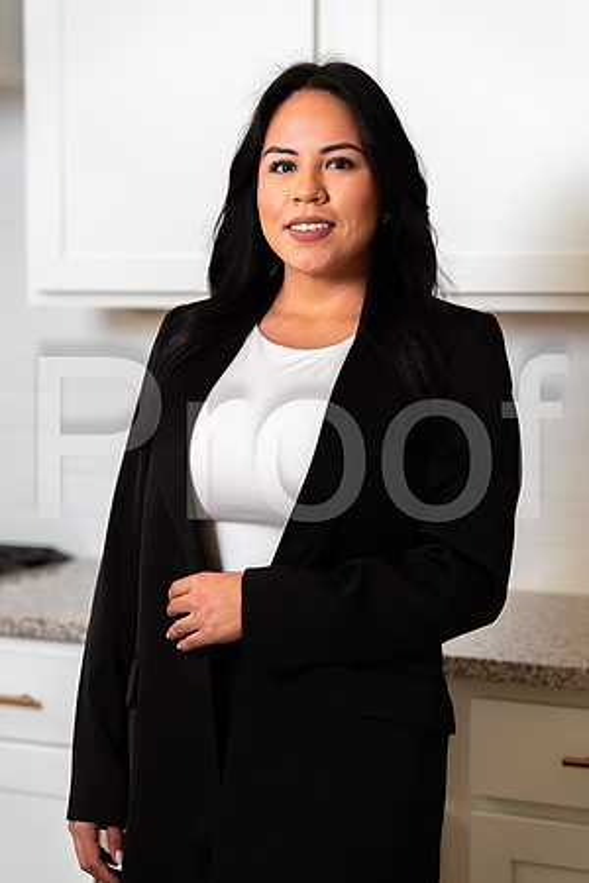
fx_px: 2086
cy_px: 442
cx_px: 294
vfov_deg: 23.9
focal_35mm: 85
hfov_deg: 16.1
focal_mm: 85
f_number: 2.8
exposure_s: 1/160
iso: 50
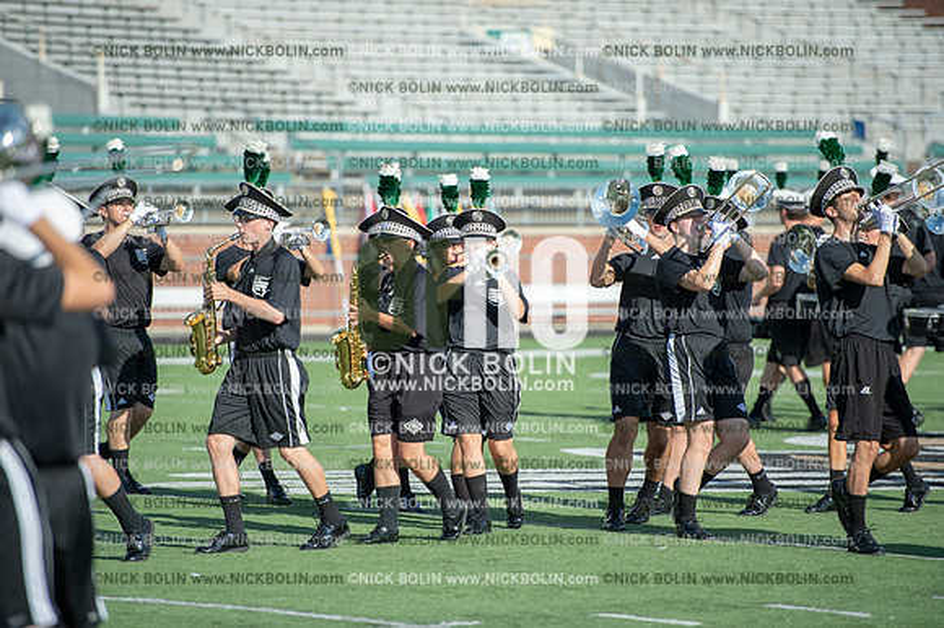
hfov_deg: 10.3
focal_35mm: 200
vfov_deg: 6.9
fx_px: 5241
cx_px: 472
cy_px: 314
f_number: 2.8
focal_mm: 200
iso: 160
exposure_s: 1/2000
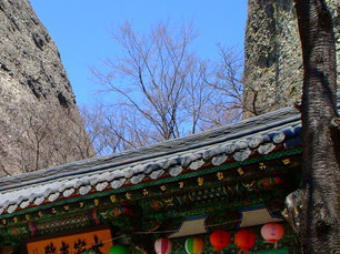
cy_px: 228
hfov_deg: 28.3
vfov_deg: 21.7
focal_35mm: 66
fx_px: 648
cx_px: 34
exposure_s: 1/500
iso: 800
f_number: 11
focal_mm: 20
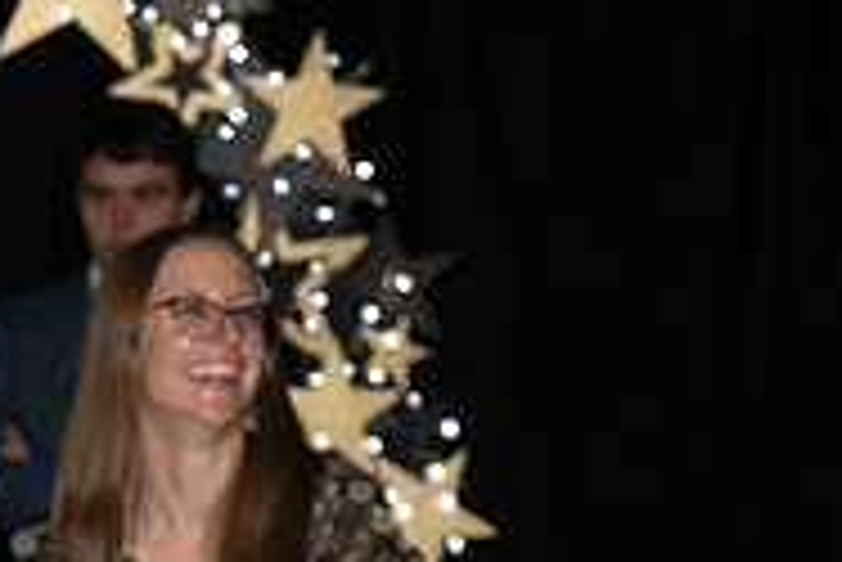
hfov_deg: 9.1
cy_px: 871
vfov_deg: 6.1
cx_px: -89
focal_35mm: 223
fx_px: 5220
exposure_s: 1/100
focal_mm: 56
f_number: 5.6
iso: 1000
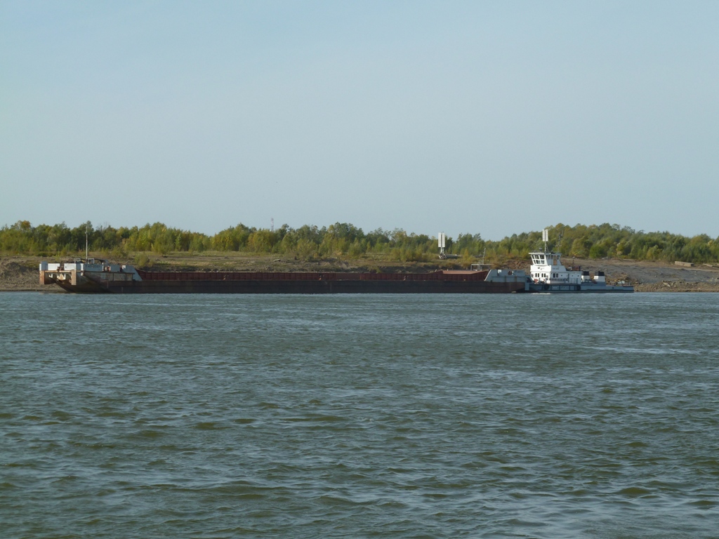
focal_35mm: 96
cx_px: 360
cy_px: 270
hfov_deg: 20.4
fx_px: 1994
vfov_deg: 15.4
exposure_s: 1/500
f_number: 5
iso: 80
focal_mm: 15.8
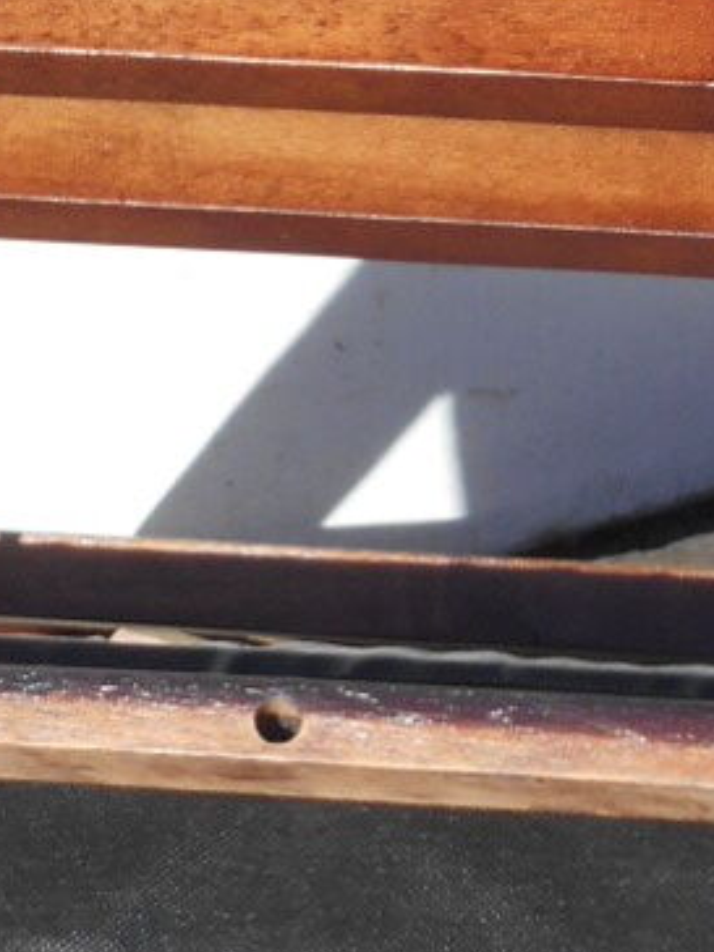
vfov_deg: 6.7
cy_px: 1431
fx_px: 7976
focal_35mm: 290
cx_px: 71
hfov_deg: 5.1
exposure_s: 1/320
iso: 80
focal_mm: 11.6
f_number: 5.3
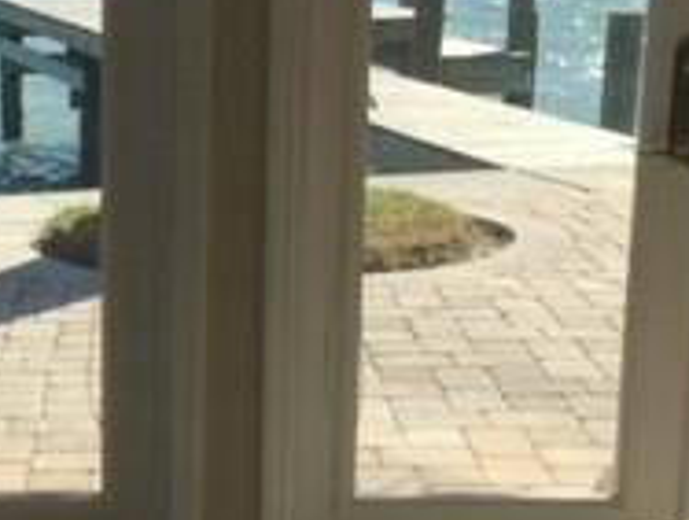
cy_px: 420
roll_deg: -1.1
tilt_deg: -16.0
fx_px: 1974
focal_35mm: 99
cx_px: 88
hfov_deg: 19.5
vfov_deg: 14.9
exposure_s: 1/1276
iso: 32
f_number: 2.2
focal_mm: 4.15
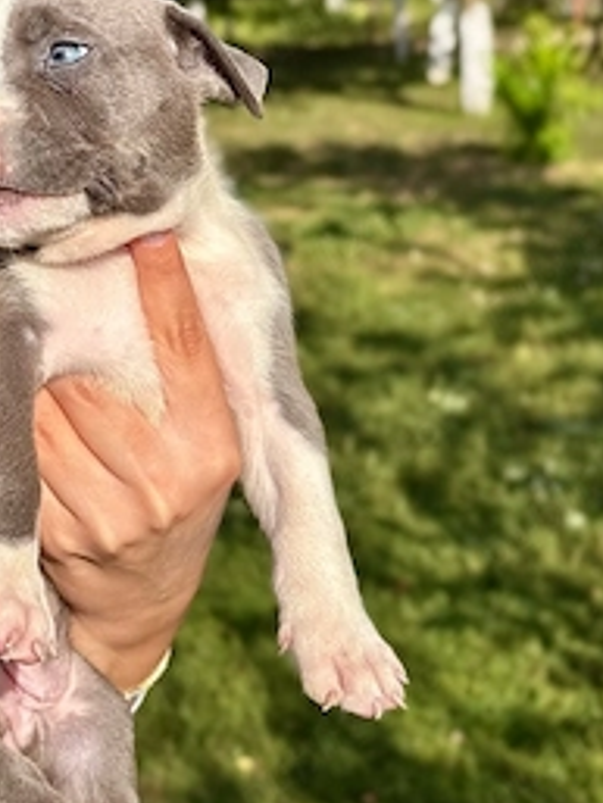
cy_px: 287
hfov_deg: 18.1
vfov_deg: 24.0
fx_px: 1880
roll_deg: +2.4
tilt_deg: -9.6
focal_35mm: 81
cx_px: 159
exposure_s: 1/2639
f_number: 1.6
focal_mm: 5.96
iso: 32
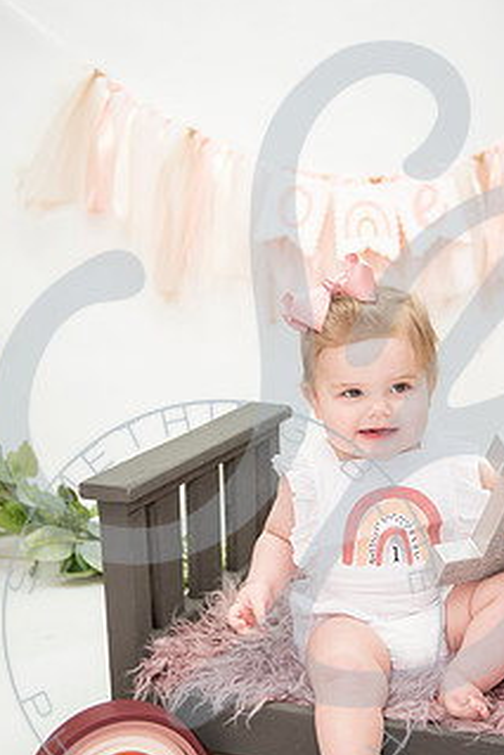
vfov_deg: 32.3
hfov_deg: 21.9
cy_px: 440
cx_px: 329
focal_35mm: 62
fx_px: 1300
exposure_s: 1/200
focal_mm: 44
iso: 160
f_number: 2.8
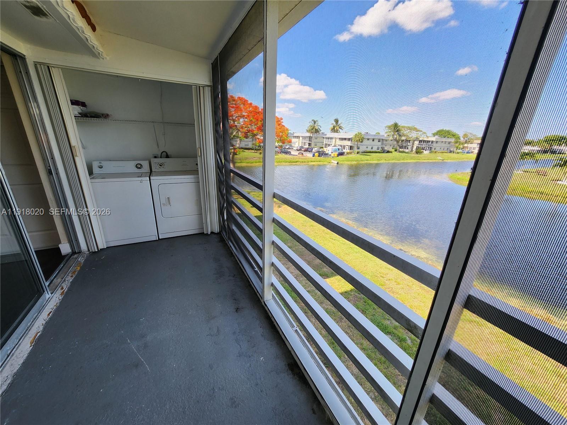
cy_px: 212
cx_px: 284
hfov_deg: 106.2
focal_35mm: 13
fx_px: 213
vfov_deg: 89.9
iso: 32
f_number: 2.2
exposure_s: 1/120
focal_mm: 1.74
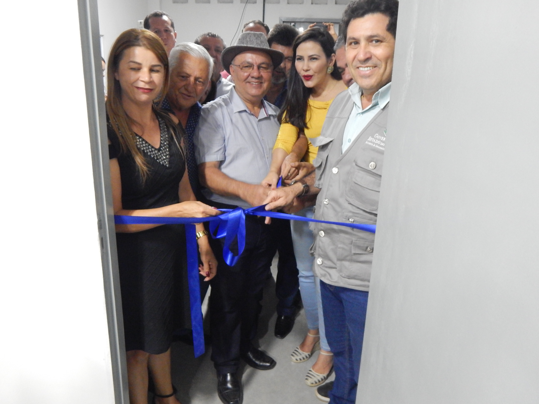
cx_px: 270
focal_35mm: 28
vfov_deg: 49.7
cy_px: 202
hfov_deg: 63.4
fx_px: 436
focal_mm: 5.1
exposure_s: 1/8
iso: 720
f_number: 3.2
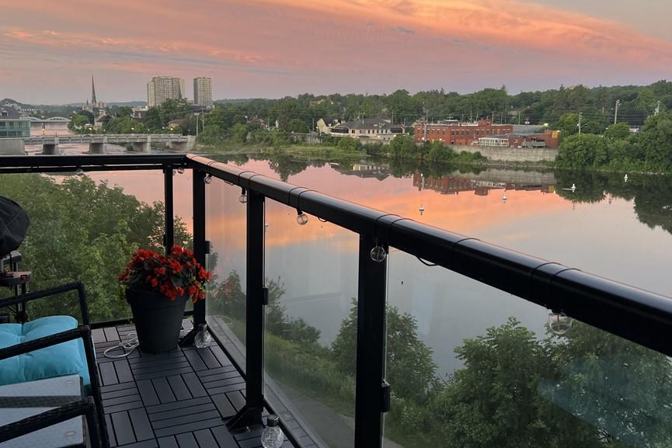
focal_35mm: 32
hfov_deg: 58.7
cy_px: 191
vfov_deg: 41.0
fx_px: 597
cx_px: 329
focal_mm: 5.7
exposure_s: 1/121
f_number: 1.5
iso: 100
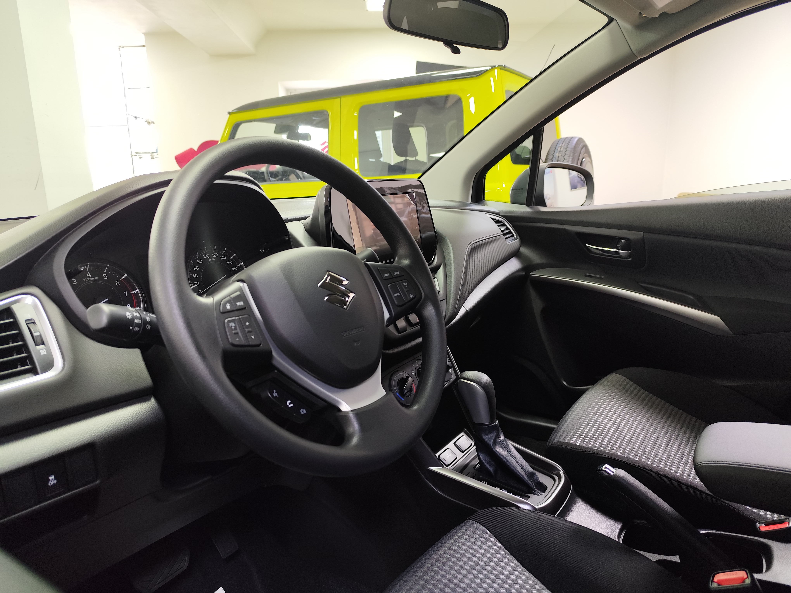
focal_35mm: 23
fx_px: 526
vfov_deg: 58.9
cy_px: 296
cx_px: 396
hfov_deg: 73.9
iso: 500
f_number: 1.65
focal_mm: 6.19
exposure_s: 1/25
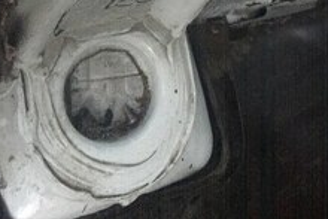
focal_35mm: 68
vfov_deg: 17.4
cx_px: 230
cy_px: -136
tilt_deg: -50.9
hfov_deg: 29.3
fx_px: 620
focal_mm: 4.15
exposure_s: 1/17
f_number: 2.2
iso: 250
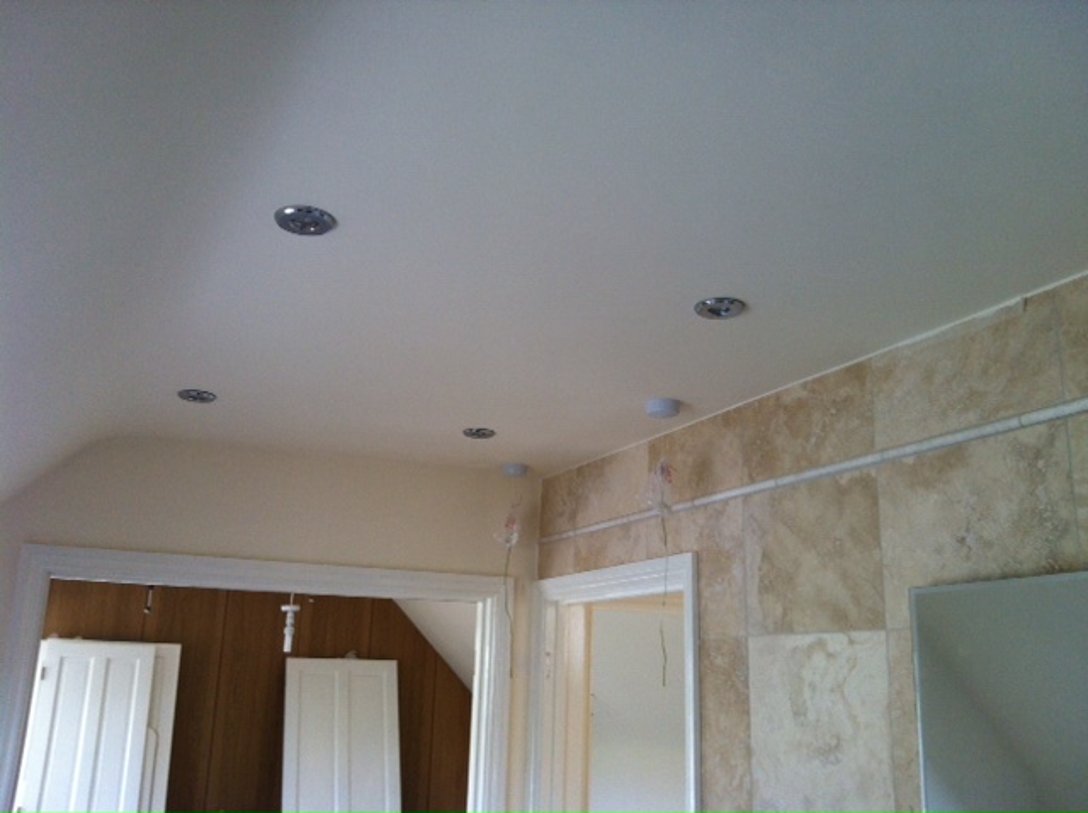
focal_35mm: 35
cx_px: 544
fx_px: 1098
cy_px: 406
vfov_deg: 40.6
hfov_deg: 52.7
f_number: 2.8
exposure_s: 1/40
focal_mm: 3.85
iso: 80
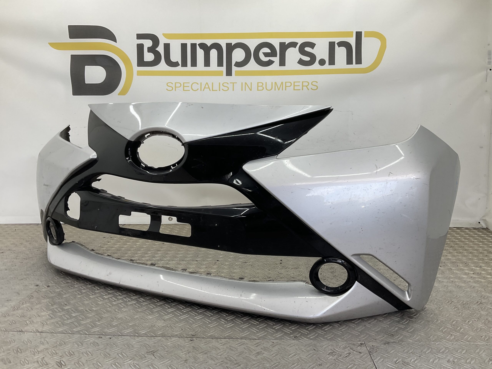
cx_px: 246
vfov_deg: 48.2
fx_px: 412
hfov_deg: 61.7
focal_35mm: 29
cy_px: 184
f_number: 1.8
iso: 16
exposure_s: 1/126
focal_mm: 3
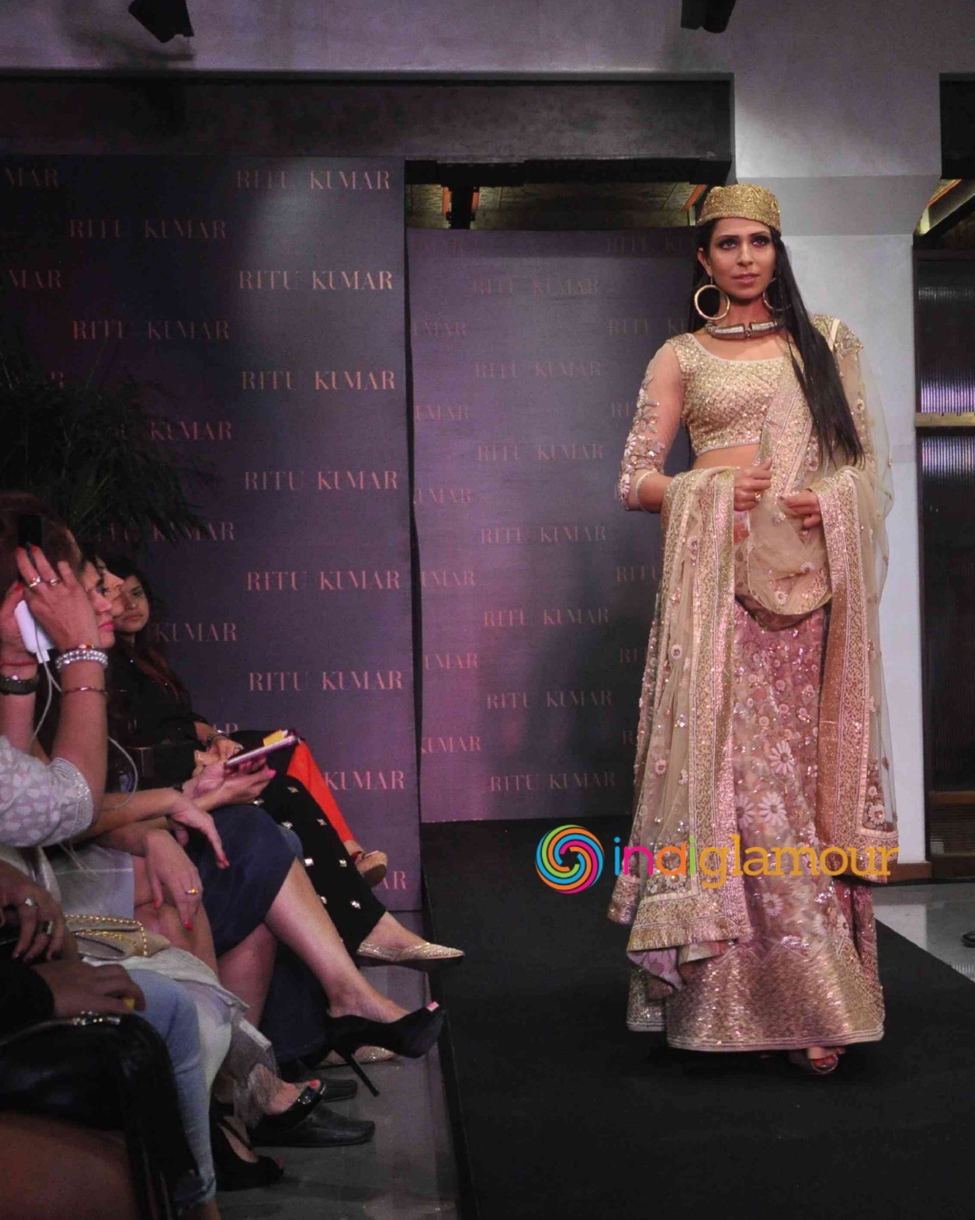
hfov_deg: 25.1
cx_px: 717
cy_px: 613
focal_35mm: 60
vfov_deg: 31.5
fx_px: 2165
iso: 1250
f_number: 10
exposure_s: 1/125
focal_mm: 28
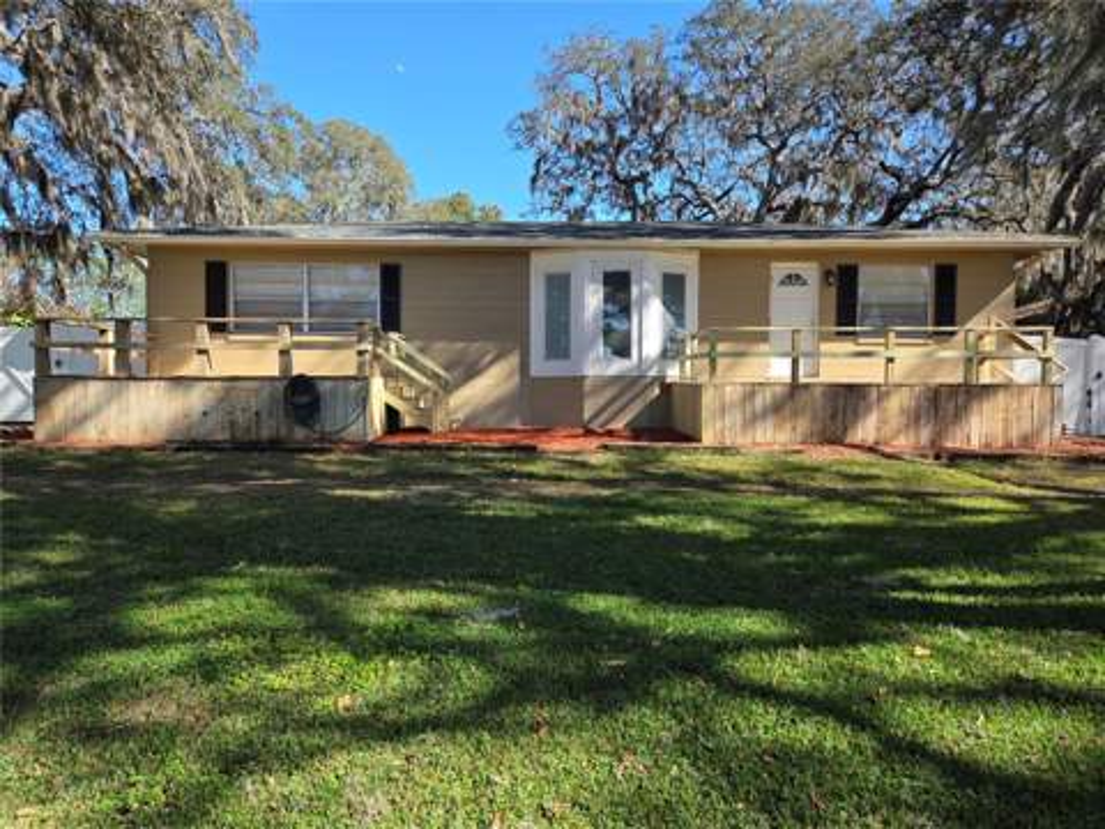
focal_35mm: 23
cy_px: 414
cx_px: 552
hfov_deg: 73.9
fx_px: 734
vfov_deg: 58.9
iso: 80
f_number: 1.8
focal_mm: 5.4
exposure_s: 1/1663
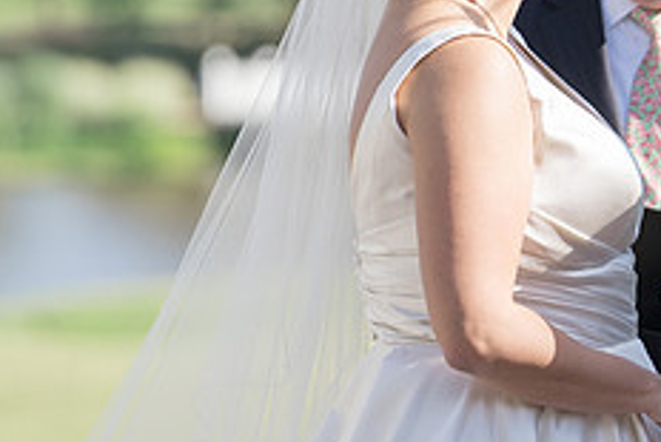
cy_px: 82
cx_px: 773
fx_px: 9370
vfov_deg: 2.7
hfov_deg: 4.0
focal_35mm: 510
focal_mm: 184
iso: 100
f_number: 4
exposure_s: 1/500
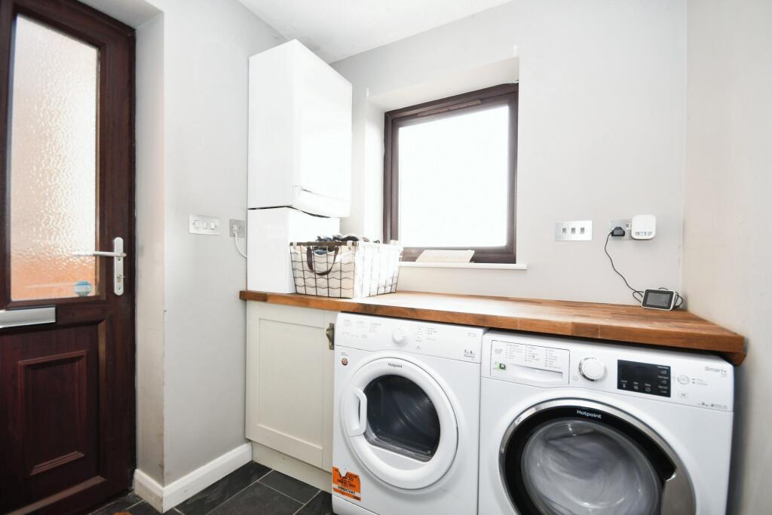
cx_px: 386
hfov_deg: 100.4
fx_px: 322
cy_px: 258
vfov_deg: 77.3
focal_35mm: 15
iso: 400
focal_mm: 10
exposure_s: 1/60
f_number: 8
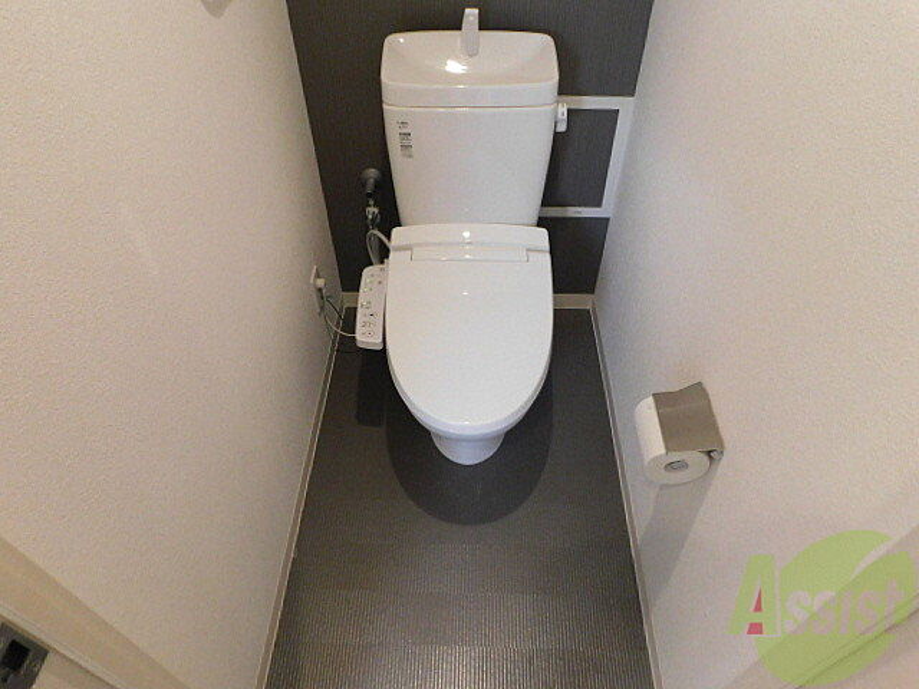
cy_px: 344
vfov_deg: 58.9
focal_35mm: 23
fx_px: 611
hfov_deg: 73.9
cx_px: 460
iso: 400
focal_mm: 4
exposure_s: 1/25
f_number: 3
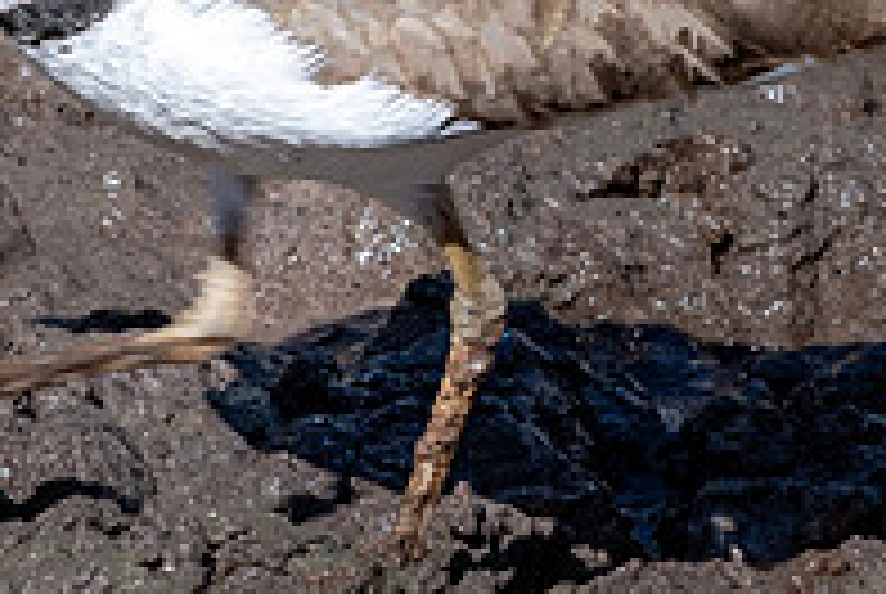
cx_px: 372
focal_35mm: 2778
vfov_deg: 0.5
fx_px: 68471
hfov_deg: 0.7
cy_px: 9
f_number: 13
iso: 800
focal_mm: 500
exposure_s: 1/320
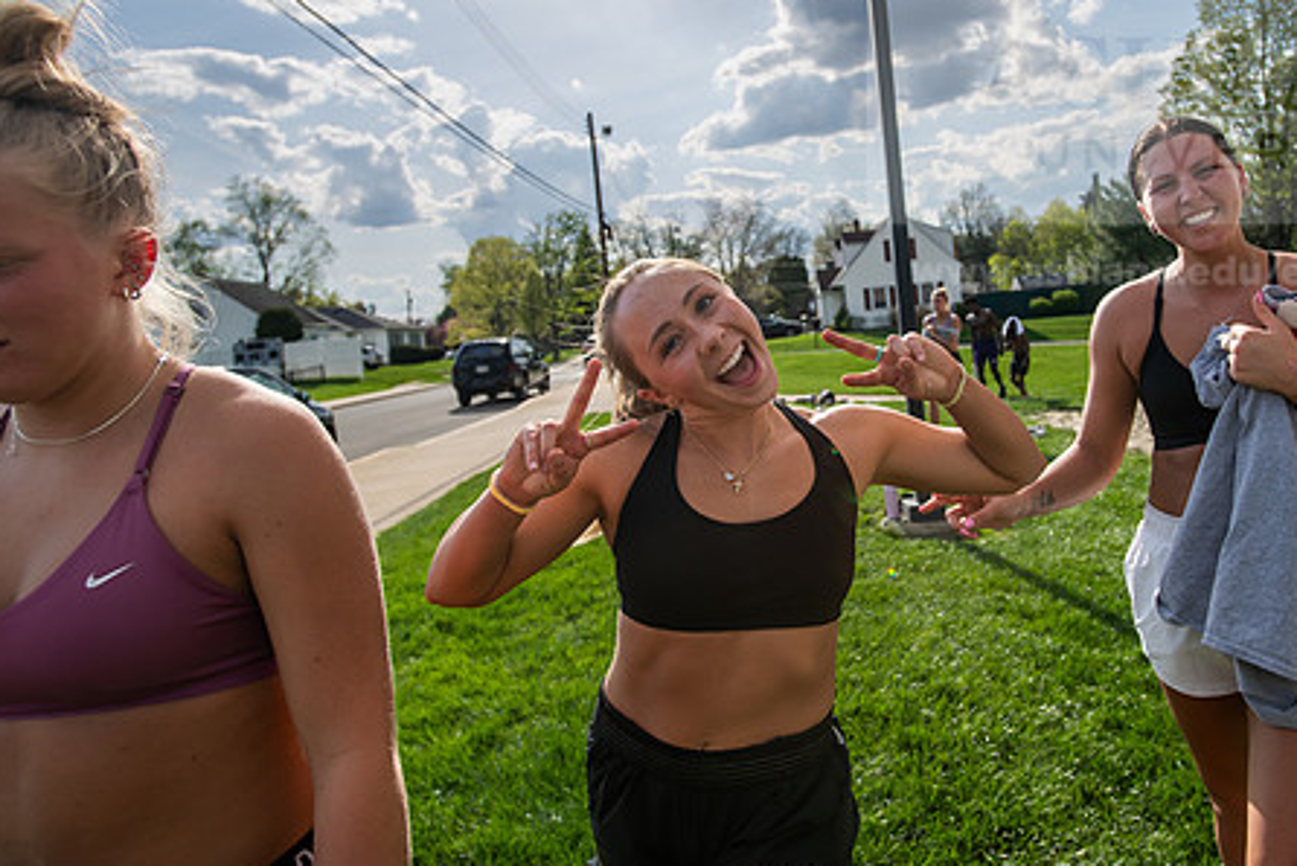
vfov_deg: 49.2
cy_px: 333
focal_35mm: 26
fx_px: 937
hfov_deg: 68.7
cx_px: 779
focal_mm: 20
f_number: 4.5
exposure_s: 1/640
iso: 125
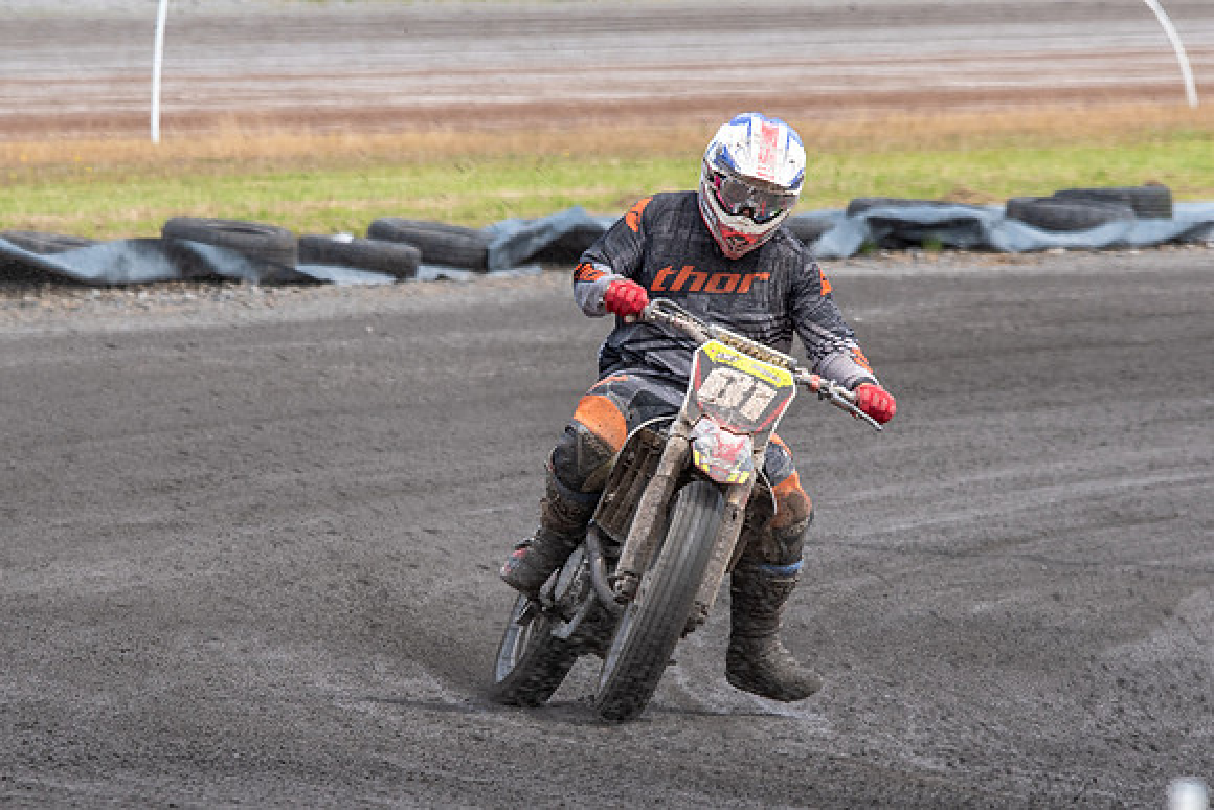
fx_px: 25905
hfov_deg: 2.7
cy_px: 467
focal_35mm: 768
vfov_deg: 1.8
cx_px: 652
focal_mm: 440
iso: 200
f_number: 8
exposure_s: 1/320
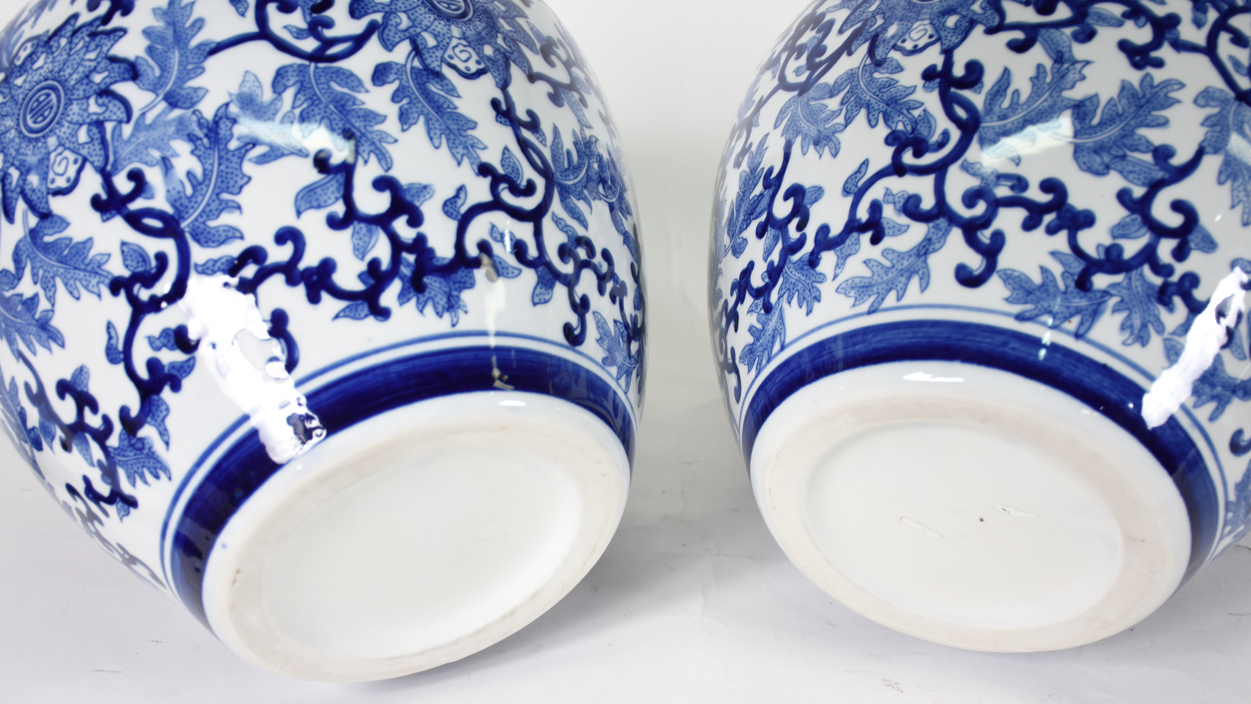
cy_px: 406
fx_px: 1692
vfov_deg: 23.5
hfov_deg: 40.6
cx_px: 617
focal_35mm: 51
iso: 200
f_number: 4.5
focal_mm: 32
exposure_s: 1/60
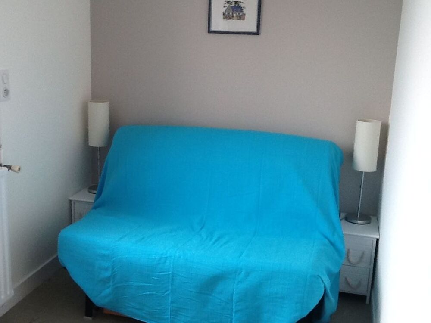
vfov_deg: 32.9
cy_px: 162
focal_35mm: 44
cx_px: 216
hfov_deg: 42.9
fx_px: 548
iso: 40
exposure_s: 1/30
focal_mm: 2.03
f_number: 2.4
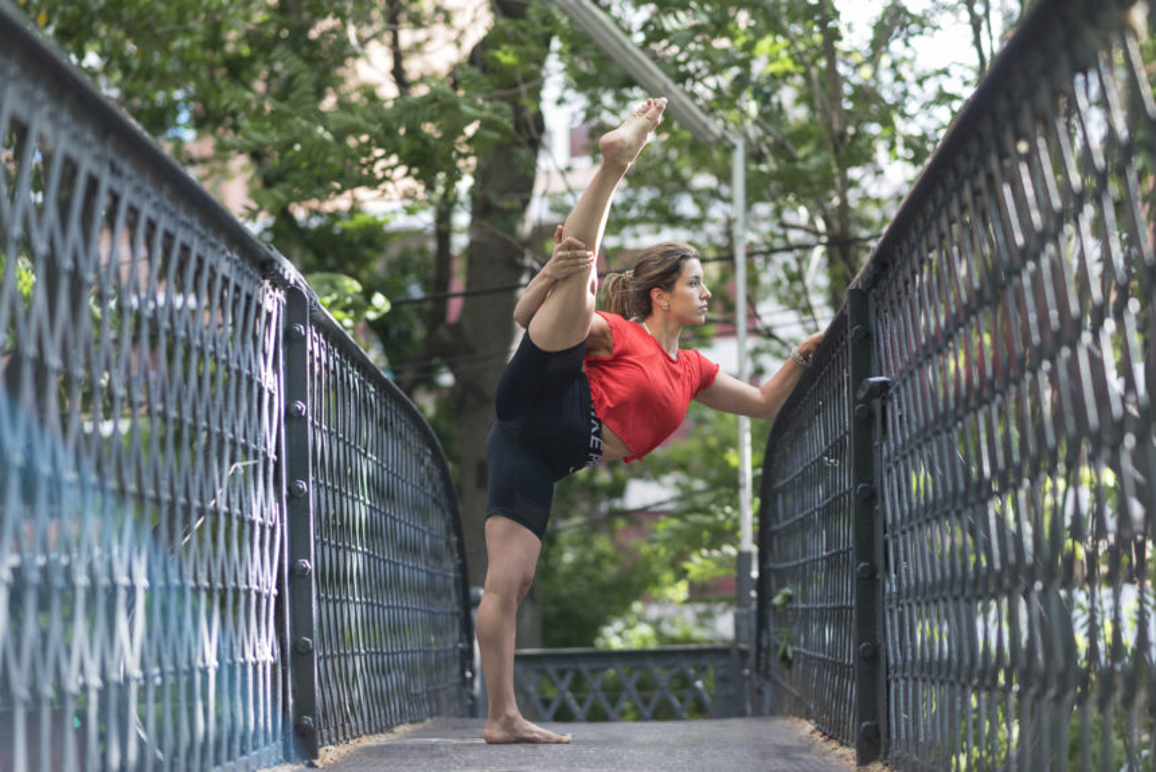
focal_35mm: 85
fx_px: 2730
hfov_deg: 23.9
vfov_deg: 16.1
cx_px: 578
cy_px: 386
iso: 200
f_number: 2.5
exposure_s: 1/320
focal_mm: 85
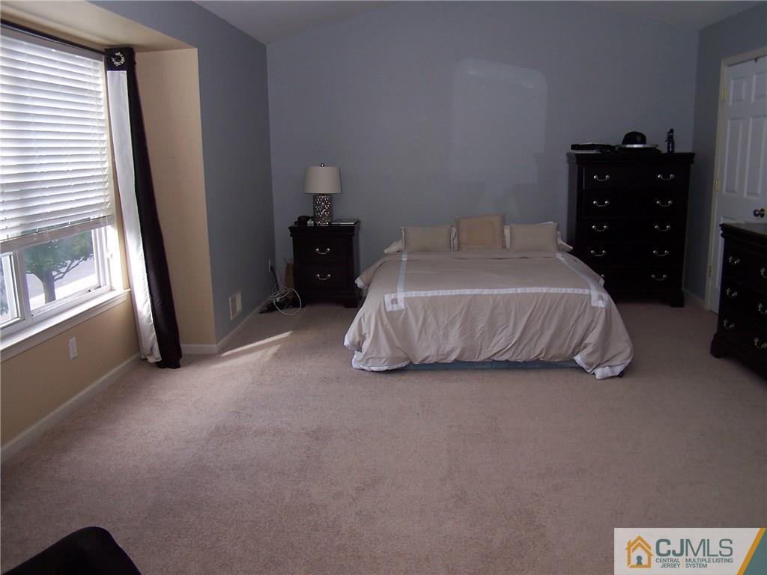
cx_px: 384
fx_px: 886
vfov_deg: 36.0
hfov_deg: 46.8
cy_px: 288
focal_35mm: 40
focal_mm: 6.7
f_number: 2.8
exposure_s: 1/60
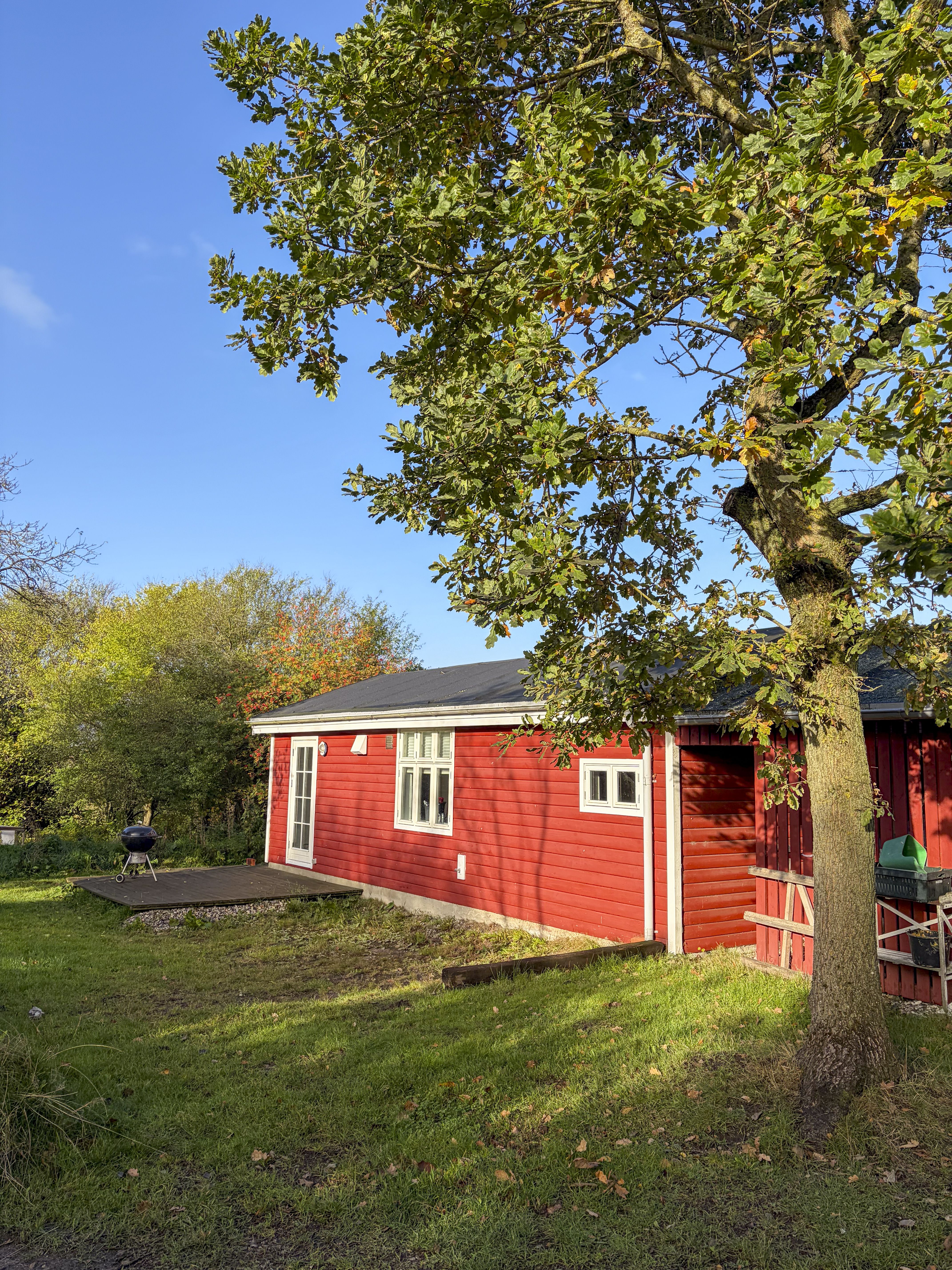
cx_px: 476
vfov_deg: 67.3
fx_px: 953
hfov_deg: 53.1
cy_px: 635
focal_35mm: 26
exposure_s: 1/1250
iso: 50
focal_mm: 5.96
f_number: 1.6
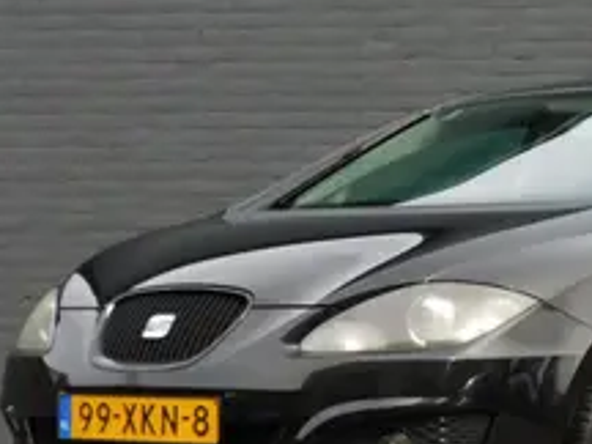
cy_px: 132
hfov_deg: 11.0
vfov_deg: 8.3
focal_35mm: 178
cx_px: 565
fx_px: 3044
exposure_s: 1/200
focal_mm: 14.3
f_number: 4.5
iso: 125
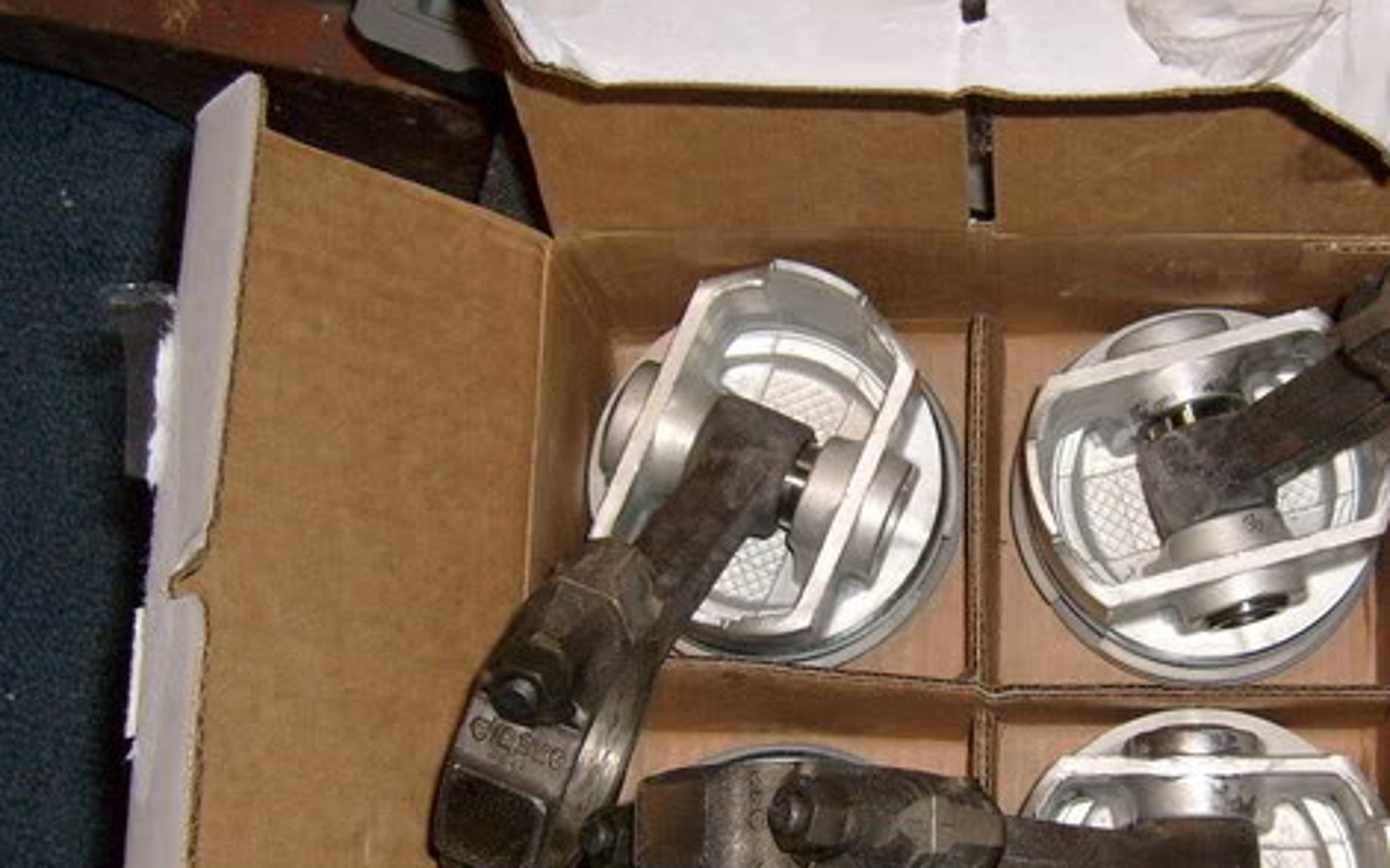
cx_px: 959
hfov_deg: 32.1
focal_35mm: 63
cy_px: 593
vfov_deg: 20.5
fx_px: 2386
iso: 100
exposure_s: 1/45
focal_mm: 5.8
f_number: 2.8
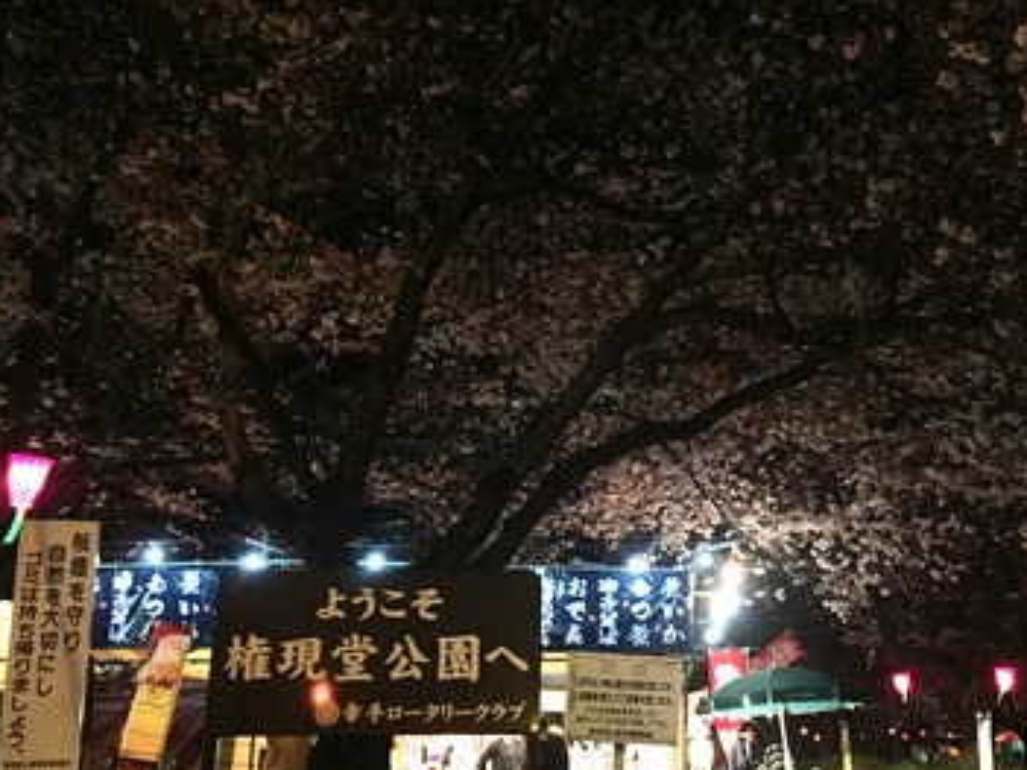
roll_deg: +0.6
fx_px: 1097
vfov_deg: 38.4
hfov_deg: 50.0
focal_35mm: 37
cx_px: 573
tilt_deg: +16.0
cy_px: 483
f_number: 2.2
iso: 250
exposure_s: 1/24
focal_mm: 4.15
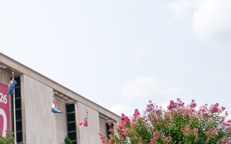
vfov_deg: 16.5
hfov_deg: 24.3
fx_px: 491
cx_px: -39
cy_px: 125
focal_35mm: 78
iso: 80
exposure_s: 1/3200
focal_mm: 31
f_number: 2.8
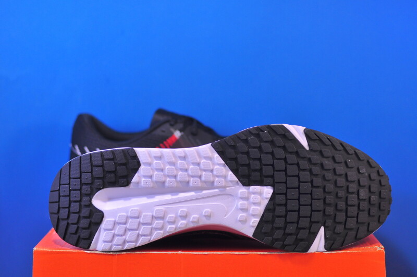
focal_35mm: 75
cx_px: 208
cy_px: 138
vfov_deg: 18.1
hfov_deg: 27.0
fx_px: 868
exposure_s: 1/320
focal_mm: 50
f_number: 2.2
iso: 250
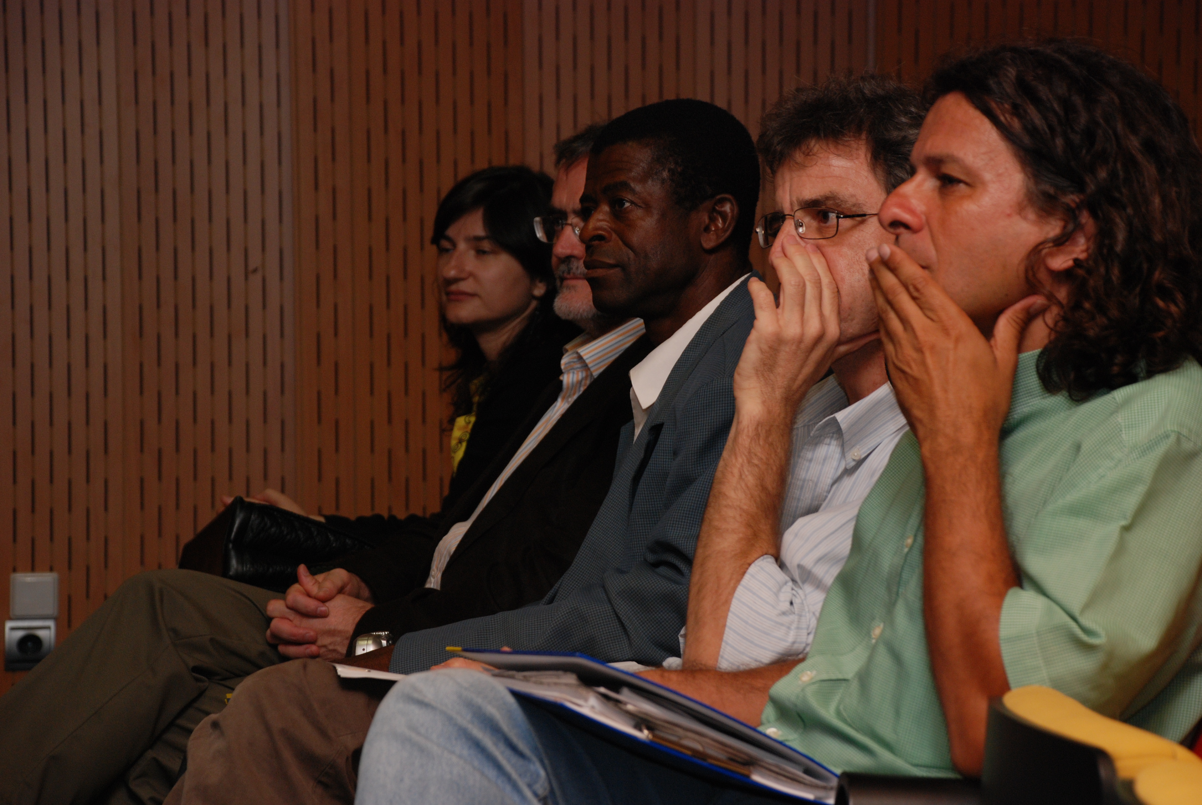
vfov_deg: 11.5
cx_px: 601
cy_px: 402
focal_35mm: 120
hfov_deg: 17.0
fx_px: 4011
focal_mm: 80
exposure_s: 1/60
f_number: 5.6
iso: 400
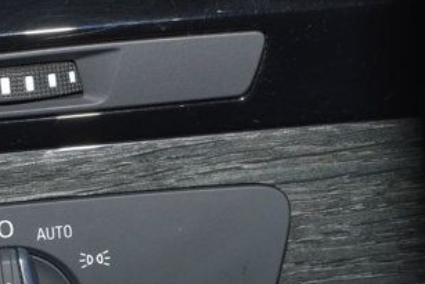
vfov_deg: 13.5
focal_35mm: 100
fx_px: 1181
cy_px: 298
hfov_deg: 20.3
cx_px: 141
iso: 100
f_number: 8
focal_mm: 20
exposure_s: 1/60
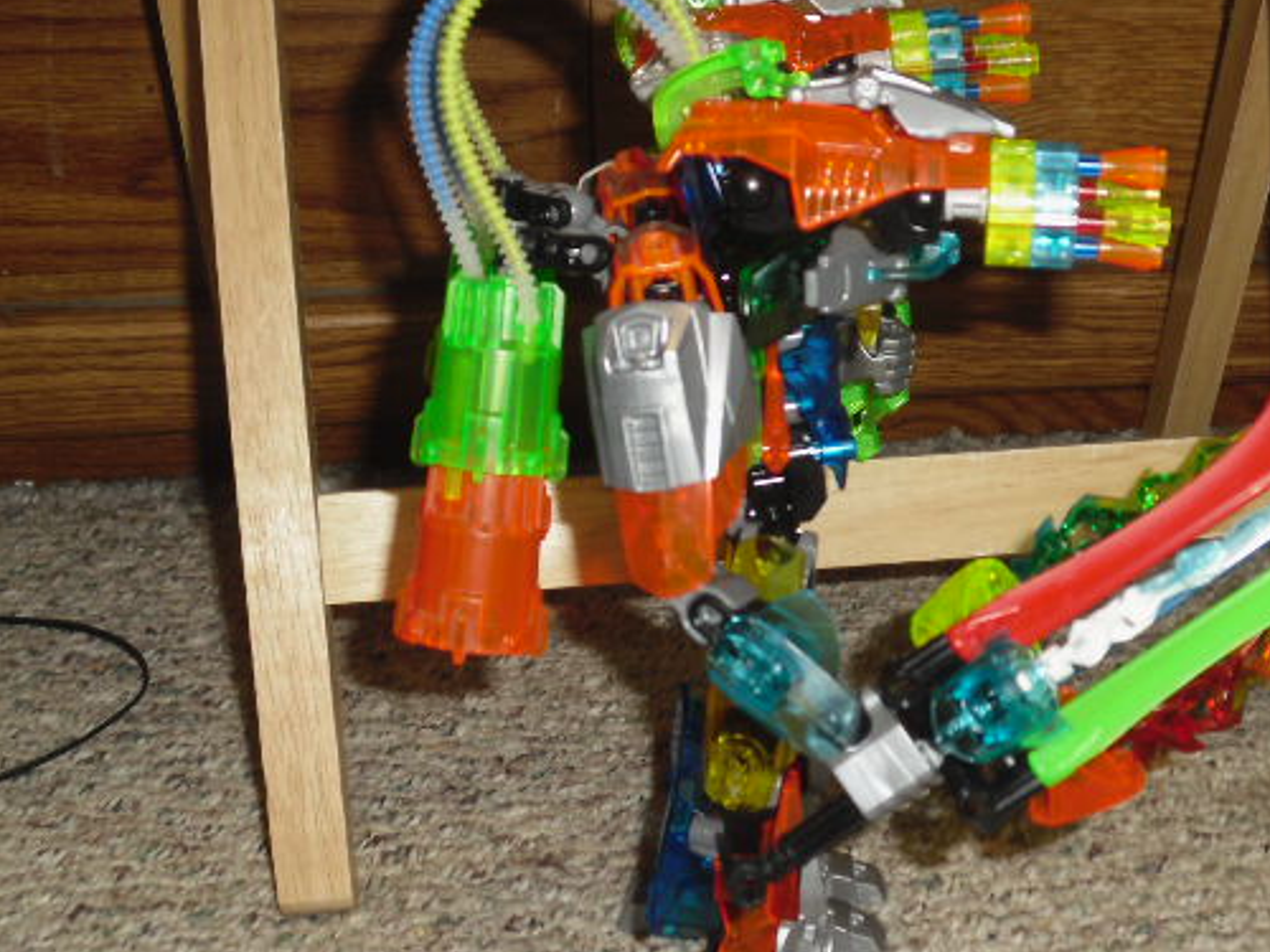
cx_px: 767
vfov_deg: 26.6
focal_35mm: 55
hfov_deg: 34.8
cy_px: 508
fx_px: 2018
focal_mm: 7.7
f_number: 3.4
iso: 200
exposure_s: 1/60
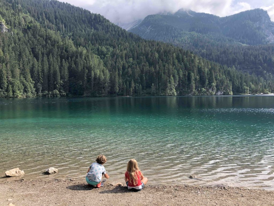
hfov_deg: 63.4
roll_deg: +1.2
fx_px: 222
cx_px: 137
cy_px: 103
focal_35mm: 28
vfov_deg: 49.7
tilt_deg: -0.8
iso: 20
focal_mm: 3.99
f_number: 1.8
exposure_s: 1/695
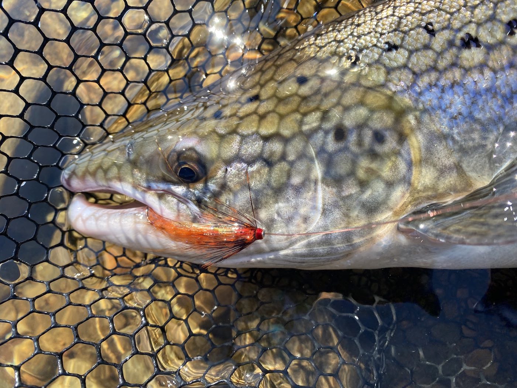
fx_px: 388
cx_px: 258
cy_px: 194
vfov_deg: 53.1
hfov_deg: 67.3
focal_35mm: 26
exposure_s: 1/715
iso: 32
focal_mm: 4.25
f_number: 1.8
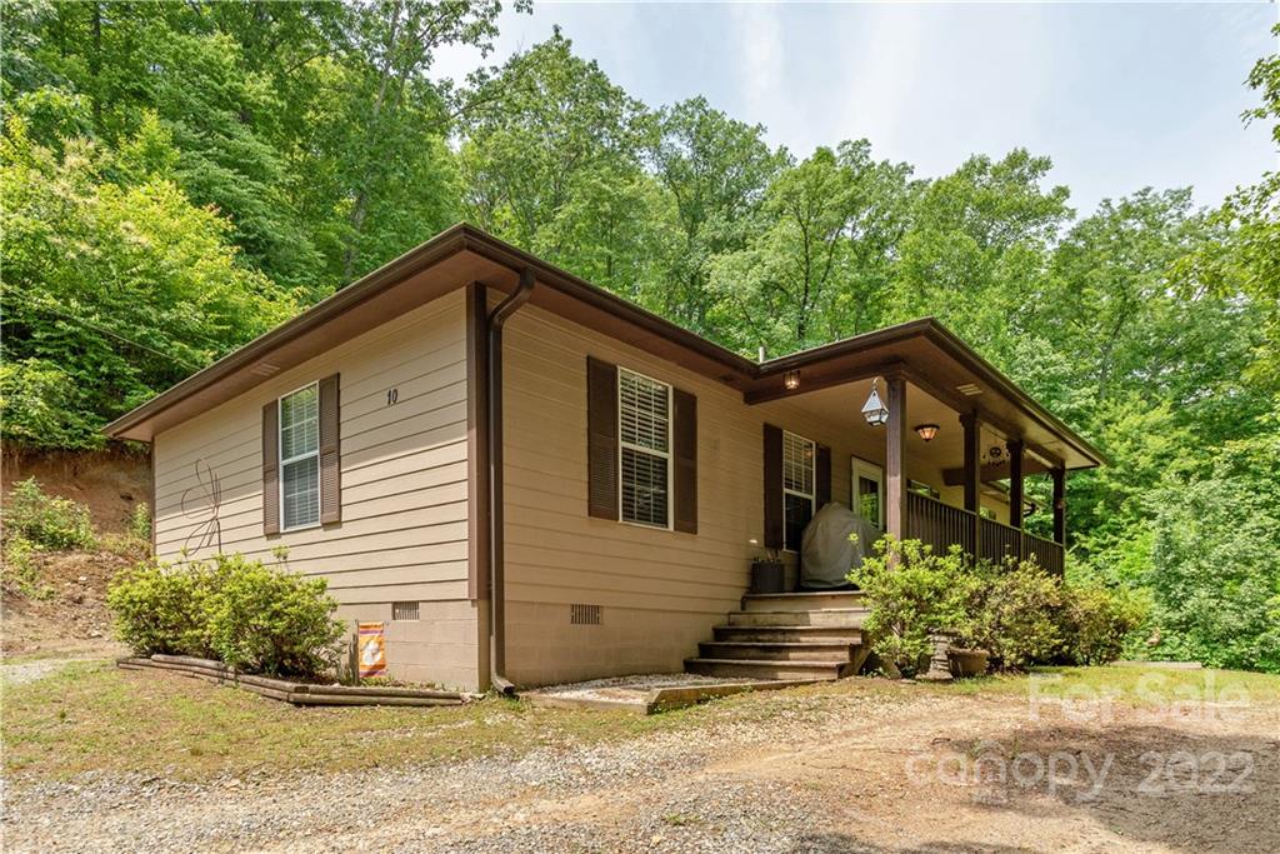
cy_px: 427
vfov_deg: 70.5
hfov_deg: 93.3
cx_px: 640
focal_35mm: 17
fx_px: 604
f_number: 7.1
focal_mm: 17
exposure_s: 1/500
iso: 320
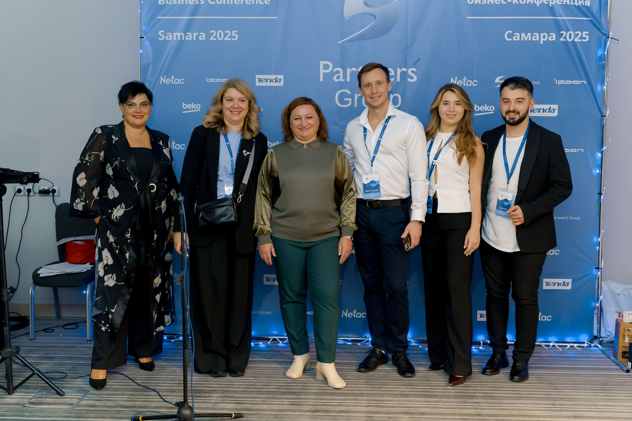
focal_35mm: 42
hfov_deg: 46.6
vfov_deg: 32.0
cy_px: 210
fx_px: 734
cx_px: 316
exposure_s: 1/125
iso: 3200
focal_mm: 41
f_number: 4.5
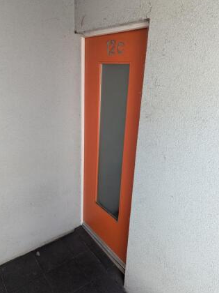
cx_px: 110
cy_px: 148
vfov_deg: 69.4
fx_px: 211
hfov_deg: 54.9
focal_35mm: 25
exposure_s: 1/124
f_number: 1.85
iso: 54
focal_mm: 6.81
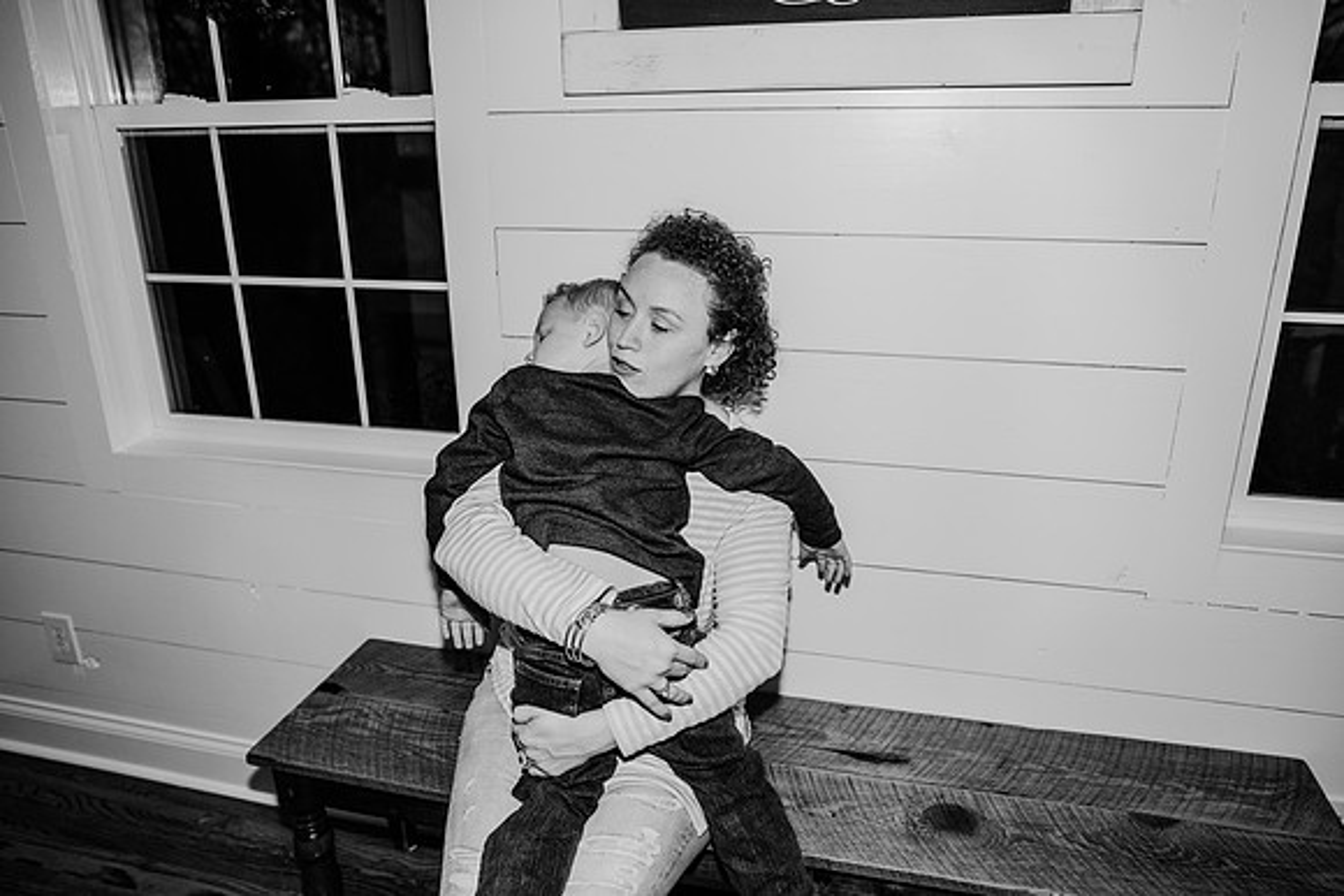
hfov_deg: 73.7
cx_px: 672
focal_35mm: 24
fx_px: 896
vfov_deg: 53.2
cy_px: 448
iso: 400
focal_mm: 24
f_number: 2.8
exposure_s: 1/1000
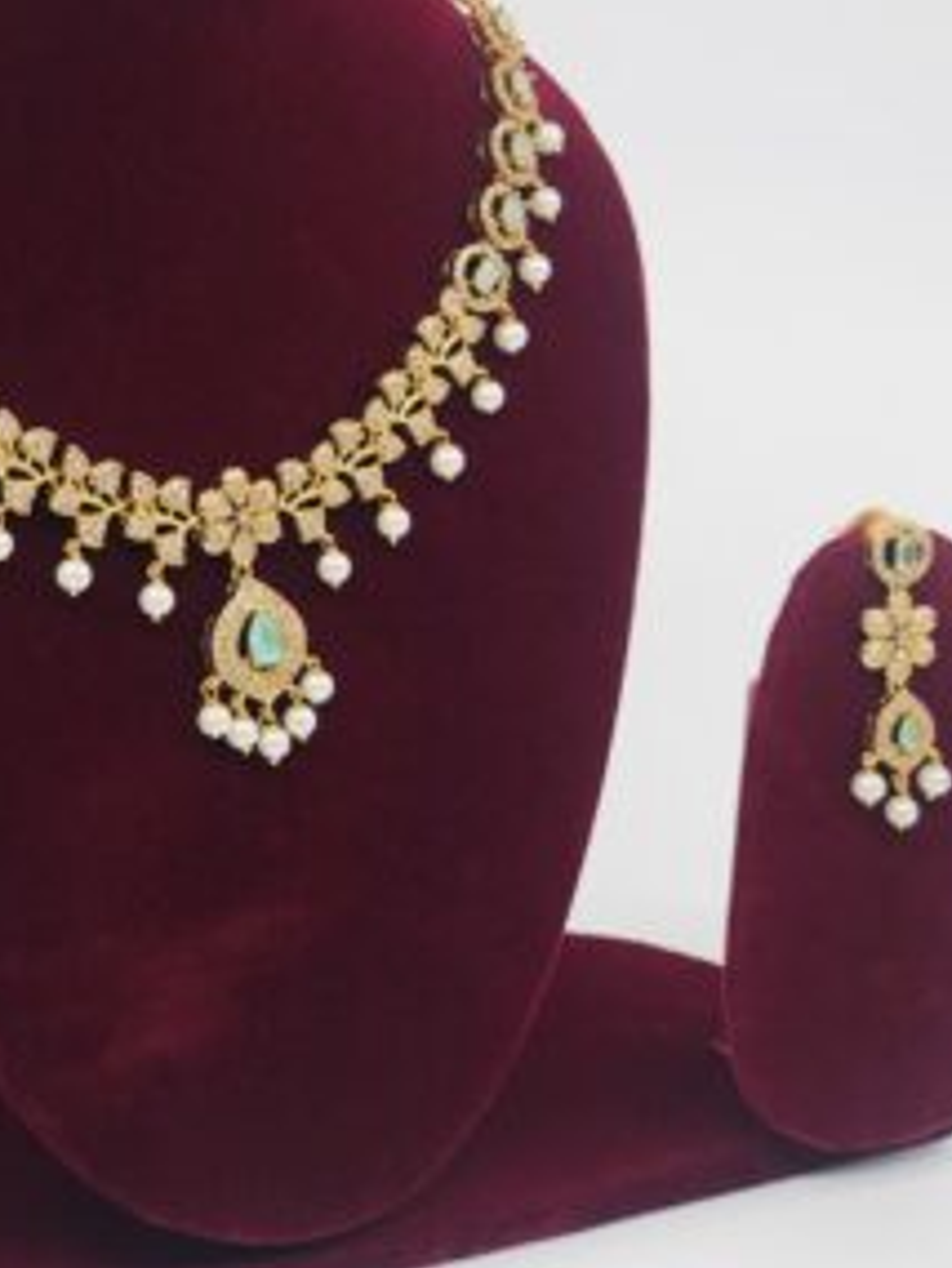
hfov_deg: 14.4
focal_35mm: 102
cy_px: 240
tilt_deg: -14.1
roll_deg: -2.0
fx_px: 3737
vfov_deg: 19.1
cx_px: 178
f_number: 2.4
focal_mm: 6
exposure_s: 1/103
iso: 16
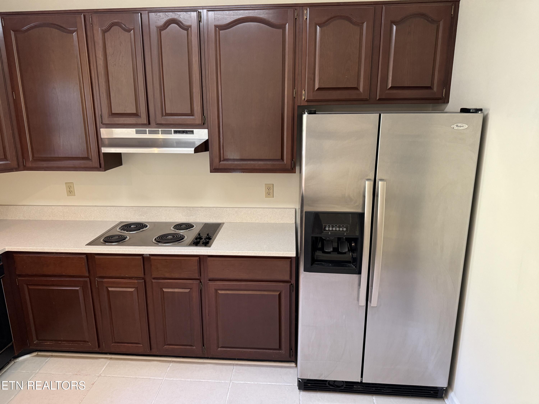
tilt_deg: -15.2
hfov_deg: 71.6
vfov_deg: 56.8
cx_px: 270
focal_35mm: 24
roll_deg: +0.6
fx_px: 374
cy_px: 202
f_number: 1.78
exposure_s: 1/60
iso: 320
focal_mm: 6.76
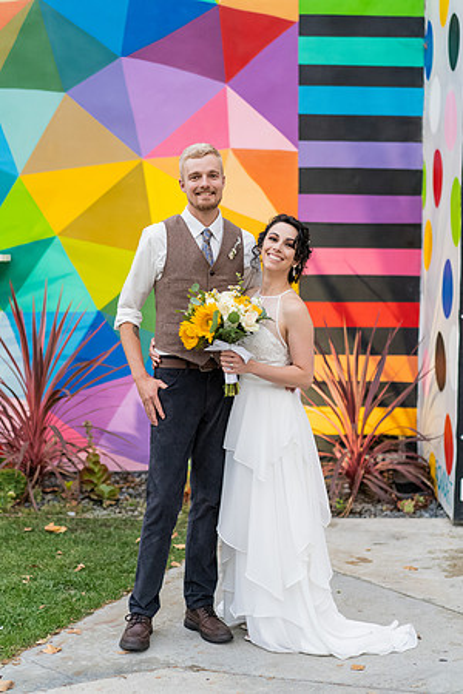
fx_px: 1061
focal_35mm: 55
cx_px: 232
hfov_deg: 24.6
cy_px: 347
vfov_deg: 36.2
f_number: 2.2
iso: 500
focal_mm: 55
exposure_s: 1/200
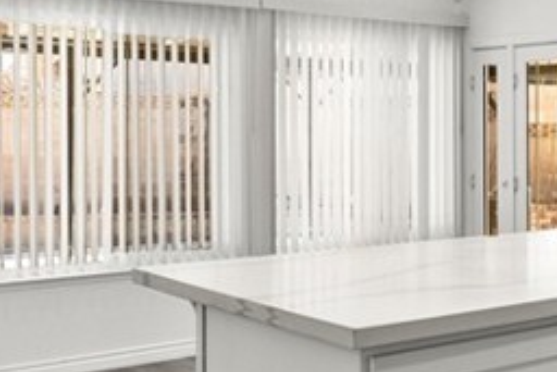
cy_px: 116
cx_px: 540
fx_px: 991
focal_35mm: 64
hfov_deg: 29.6
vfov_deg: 21.2
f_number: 8
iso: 2000
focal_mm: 16
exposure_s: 1/13
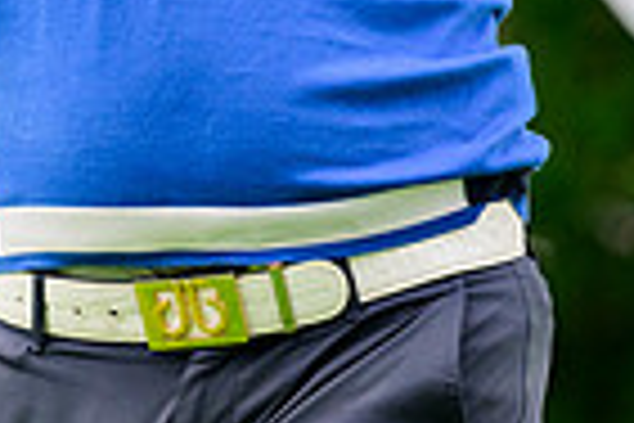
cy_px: -421
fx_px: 14440
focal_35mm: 820
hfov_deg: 2.5
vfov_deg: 1.7
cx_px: -234
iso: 1000
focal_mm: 200
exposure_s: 1/1600
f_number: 4
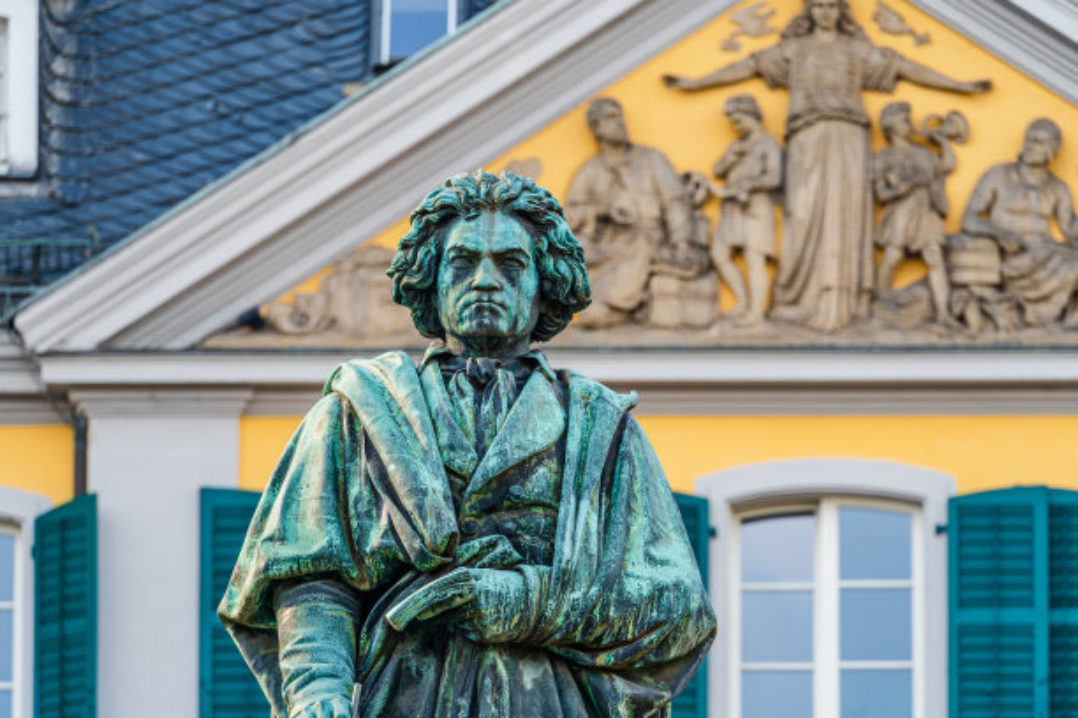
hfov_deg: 6.9
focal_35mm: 300
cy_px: 359
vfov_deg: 4.6
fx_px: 8983
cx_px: 539
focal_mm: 300
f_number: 8
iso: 100
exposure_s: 1/50
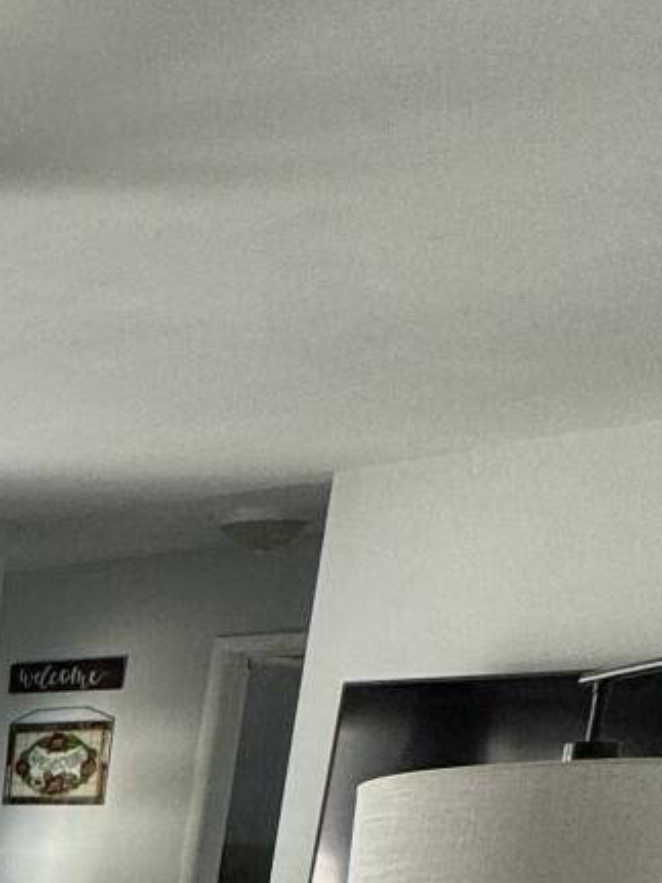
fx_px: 1658
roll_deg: -1.5
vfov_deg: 25.4
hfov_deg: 16.0
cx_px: -754
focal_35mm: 65
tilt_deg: -12.7
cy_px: 1168
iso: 64
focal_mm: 2.22
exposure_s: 1/99
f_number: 2.2
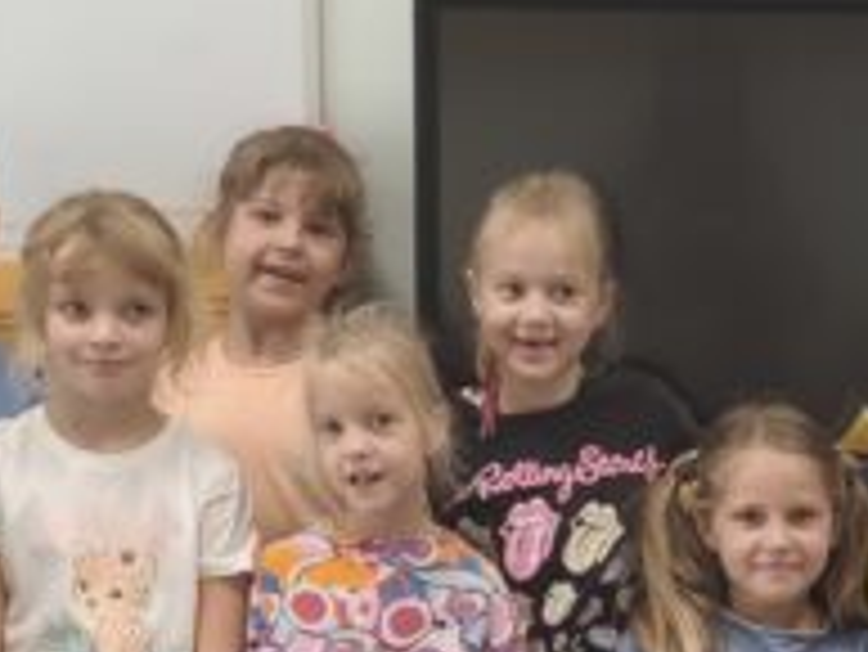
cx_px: 751
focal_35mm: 143
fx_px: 3588
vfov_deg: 10.1
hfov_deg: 13.7
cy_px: 922
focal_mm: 6.19
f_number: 1.65
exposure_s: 1/50
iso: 400
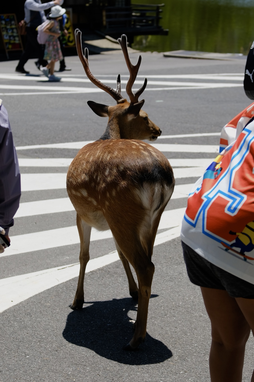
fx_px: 794
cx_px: 127
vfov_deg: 27.0
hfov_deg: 18.2
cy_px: 191
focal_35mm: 75
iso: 200
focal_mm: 50
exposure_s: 1/2000
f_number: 3.6
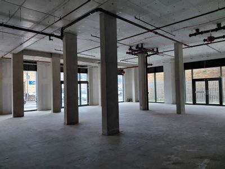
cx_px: 112
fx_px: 162
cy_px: 84
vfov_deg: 54.9
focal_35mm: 25
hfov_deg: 69.4
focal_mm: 4.69
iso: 320
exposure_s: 1/24
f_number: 1.8
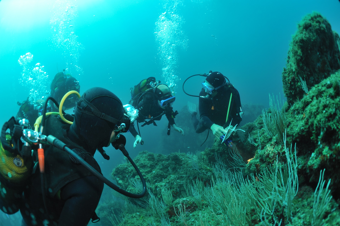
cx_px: 170
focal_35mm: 16
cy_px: 113
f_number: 6.3
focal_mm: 16
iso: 800
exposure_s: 1/320
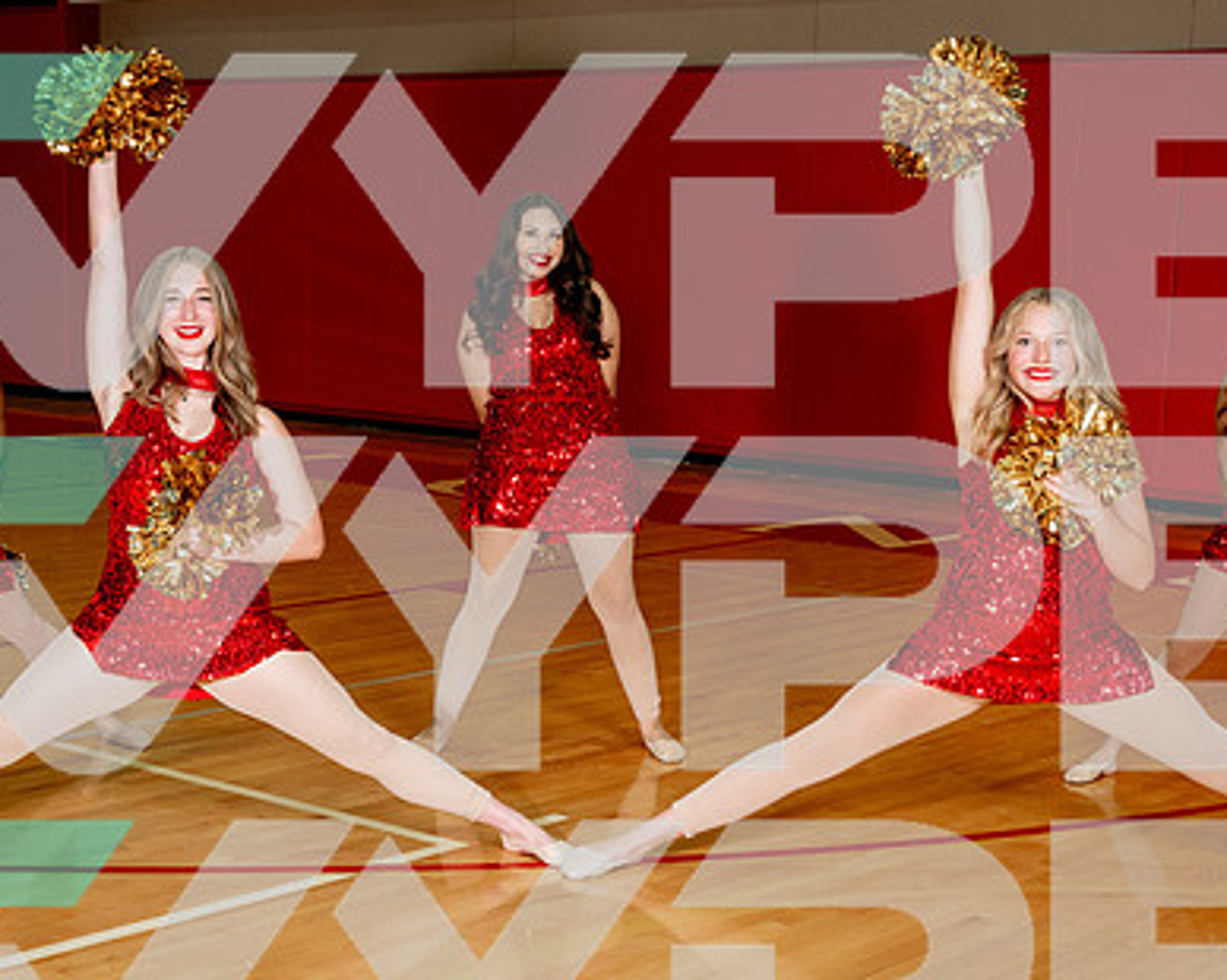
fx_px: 2323
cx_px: 613
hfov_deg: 29.6
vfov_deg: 23.8
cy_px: 606
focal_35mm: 64
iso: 800
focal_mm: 44
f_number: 7.1
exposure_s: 1/250
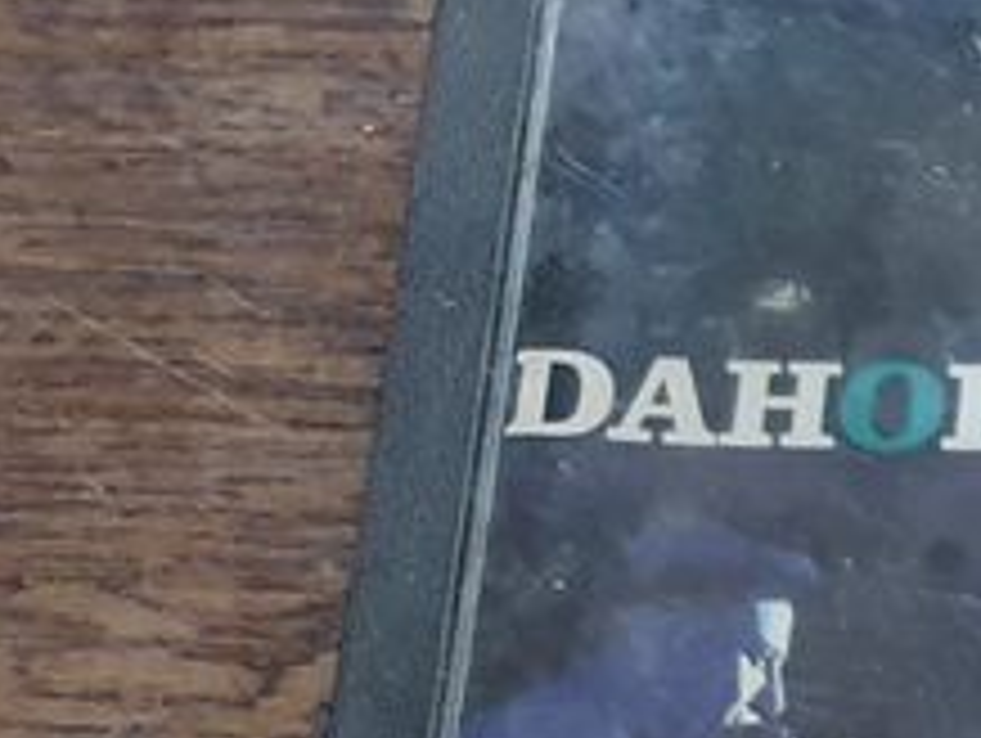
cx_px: 2088
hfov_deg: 13.6
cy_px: 1526
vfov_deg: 11.2
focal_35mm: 119
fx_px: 3376
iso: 320
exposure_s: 1/50
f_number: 1.5
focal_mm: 4.32
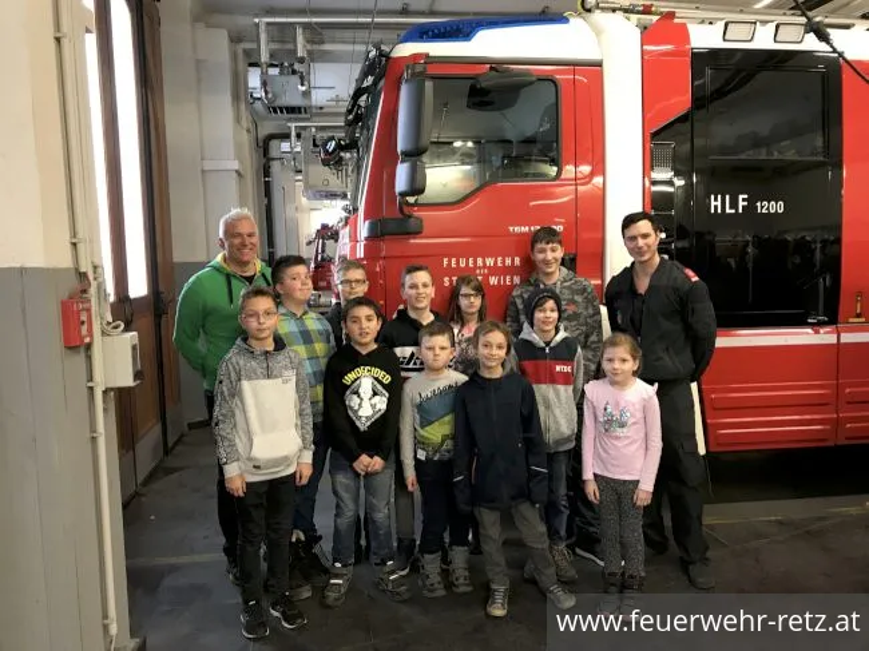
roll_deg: +0.3
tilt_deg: -5.3
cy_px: 326
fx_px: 703
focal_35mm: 28
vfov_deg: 49.7
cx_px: 434
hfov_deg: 63.5
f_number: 1.8
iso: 100
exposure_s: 1/17
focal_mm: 3.99
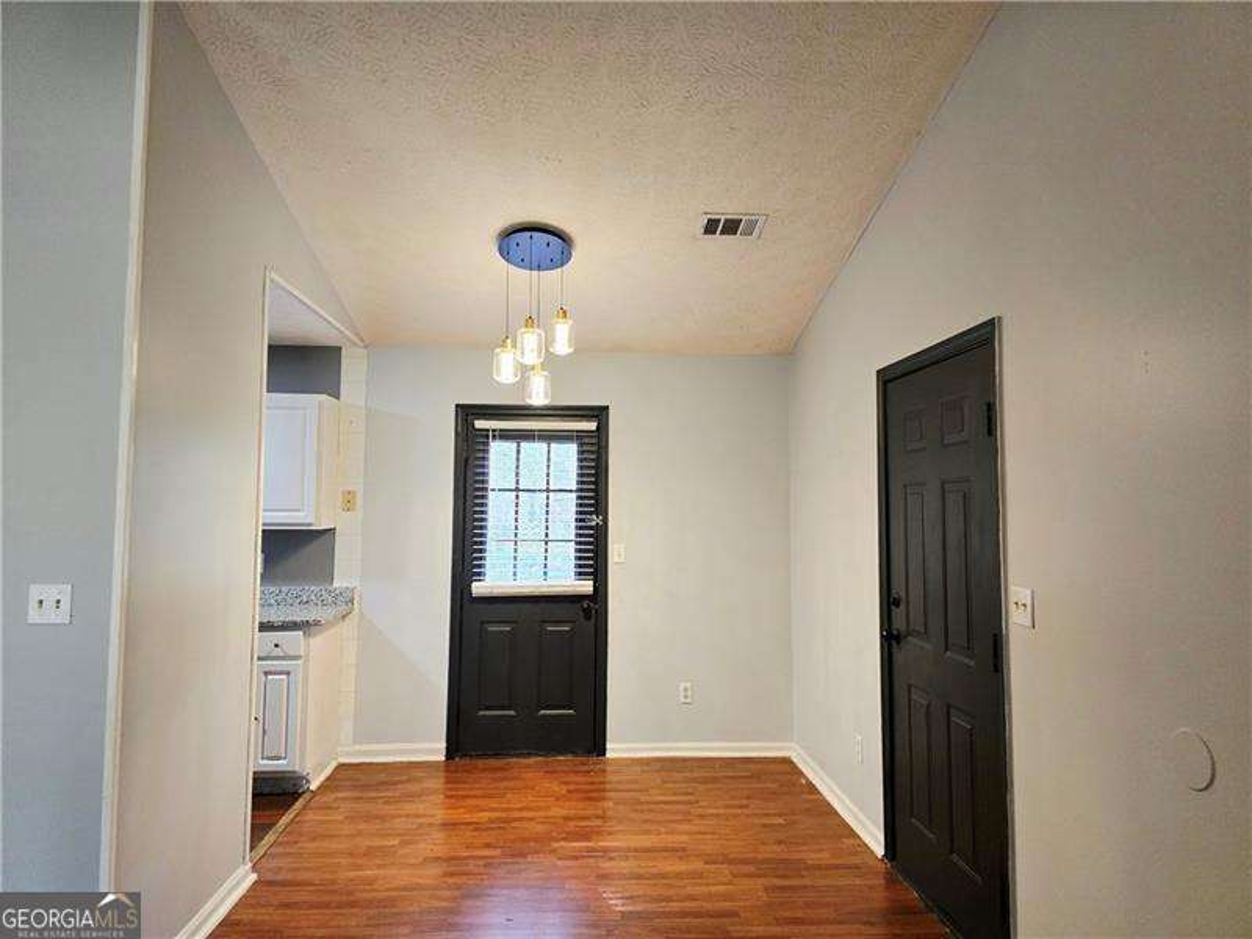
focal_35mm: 23
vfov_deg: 58.9
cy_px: 470
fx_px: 832
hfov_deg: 73.9
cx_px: 626
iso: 400
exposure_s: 1/120
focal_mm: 6.3
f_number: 1.7
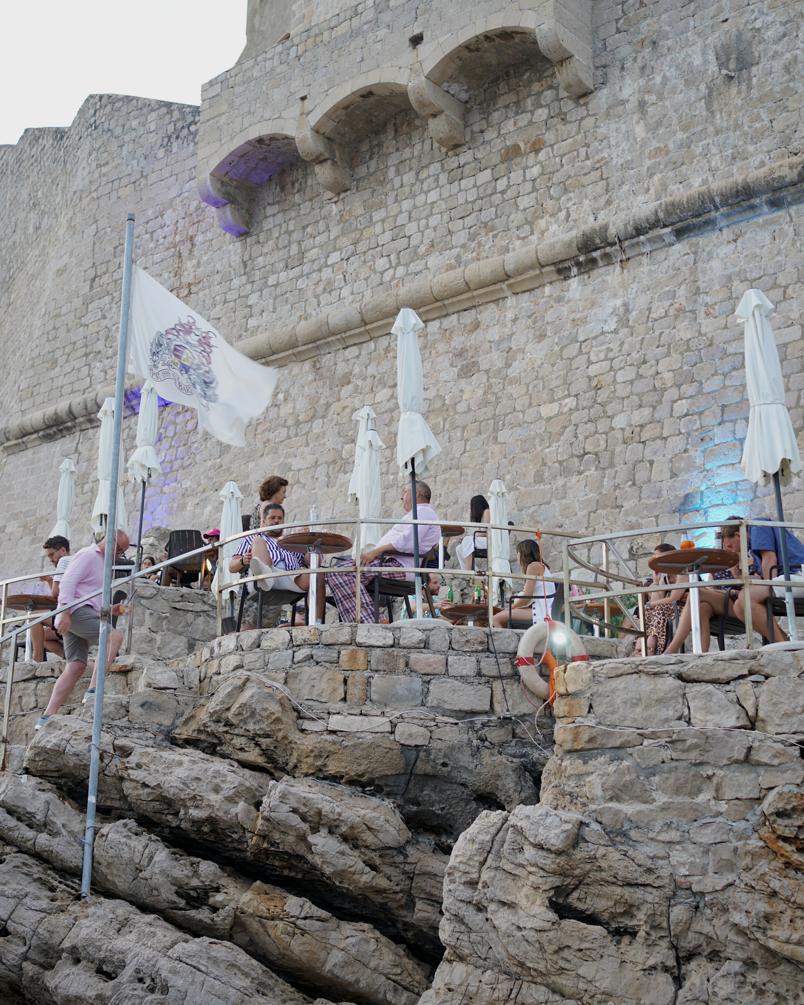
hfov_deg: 30.2
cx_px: 365
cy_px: 499
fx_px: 1487
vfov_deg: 37.3
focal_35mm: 50
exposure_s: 1/40
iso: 200
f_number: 2.8
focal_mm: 35
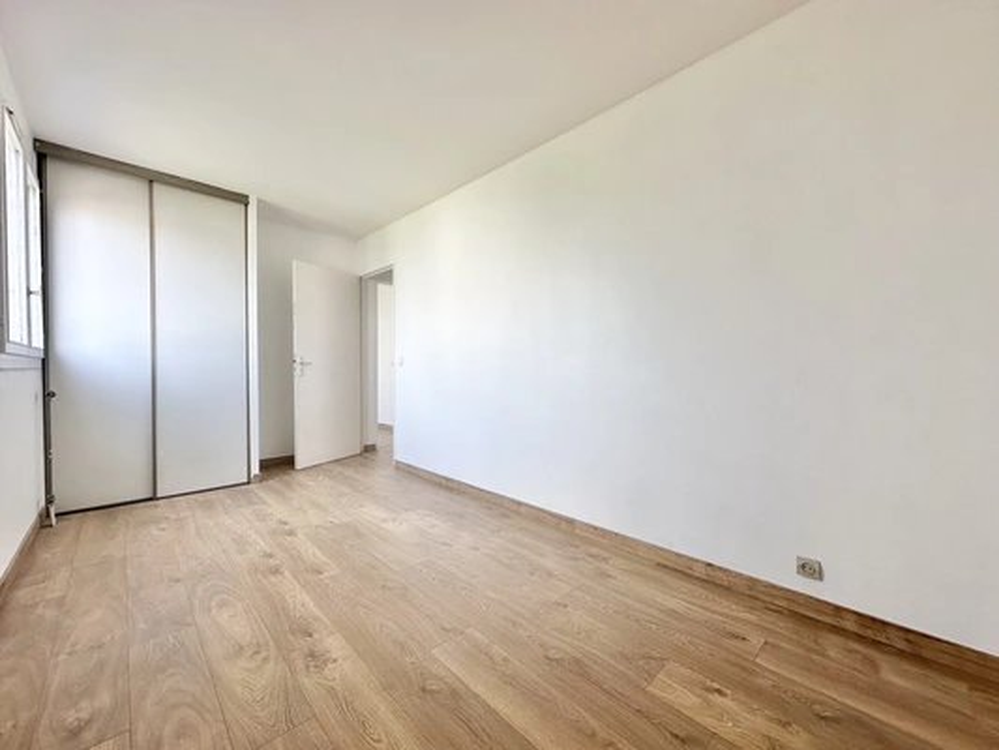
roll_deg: +0.1
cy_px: 375
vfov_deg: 85.7
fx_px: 404
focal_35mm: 14
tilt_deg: -0.7
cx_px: 500
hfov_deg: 102.1
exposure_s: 1/99
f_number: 2.2
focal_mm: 2.22
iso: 50
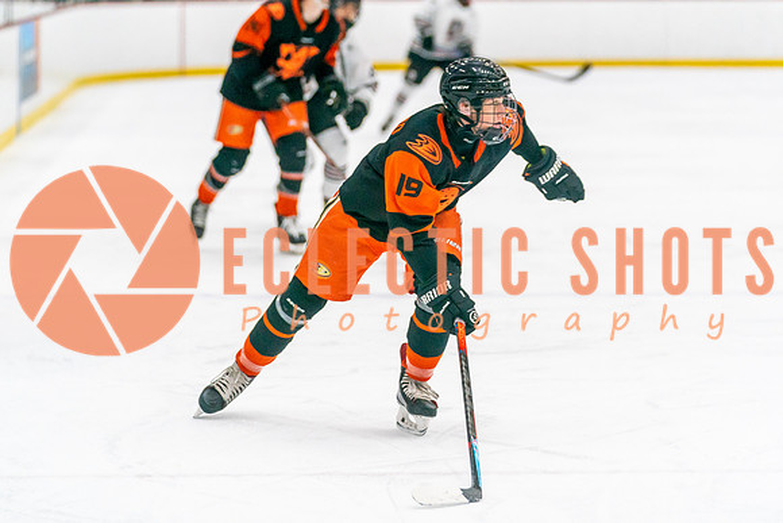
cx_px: 392
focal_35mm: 169
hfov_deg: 12.1
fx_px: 3680
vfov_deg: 8.1
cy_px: 200
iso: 3200
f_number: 2.8
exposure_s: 1/1250
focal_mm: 137
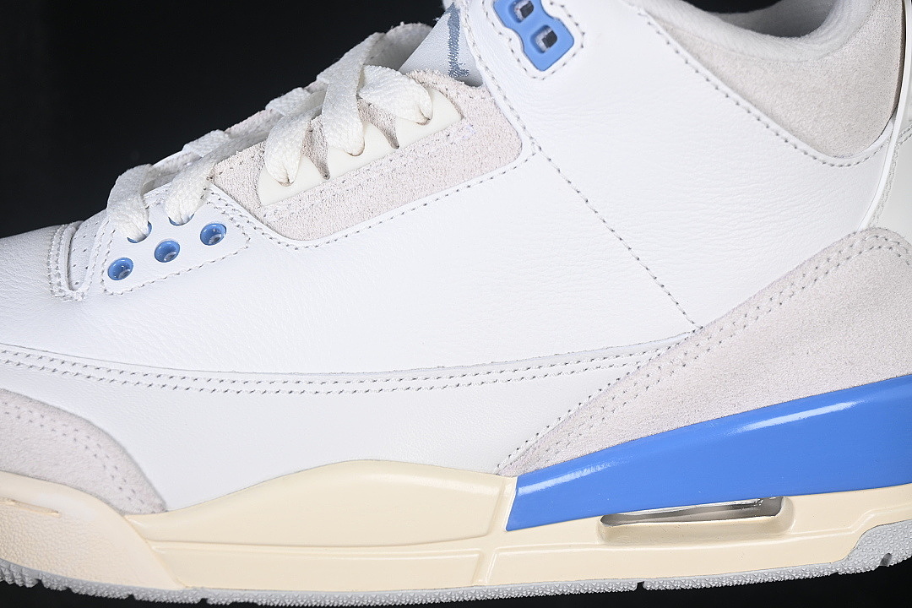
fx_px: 1900
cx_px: 456
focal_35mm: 75
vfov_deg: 18.2
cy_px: 304
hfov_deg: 27.0
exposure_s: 1/80
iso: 160
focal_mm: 50
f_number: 7.1
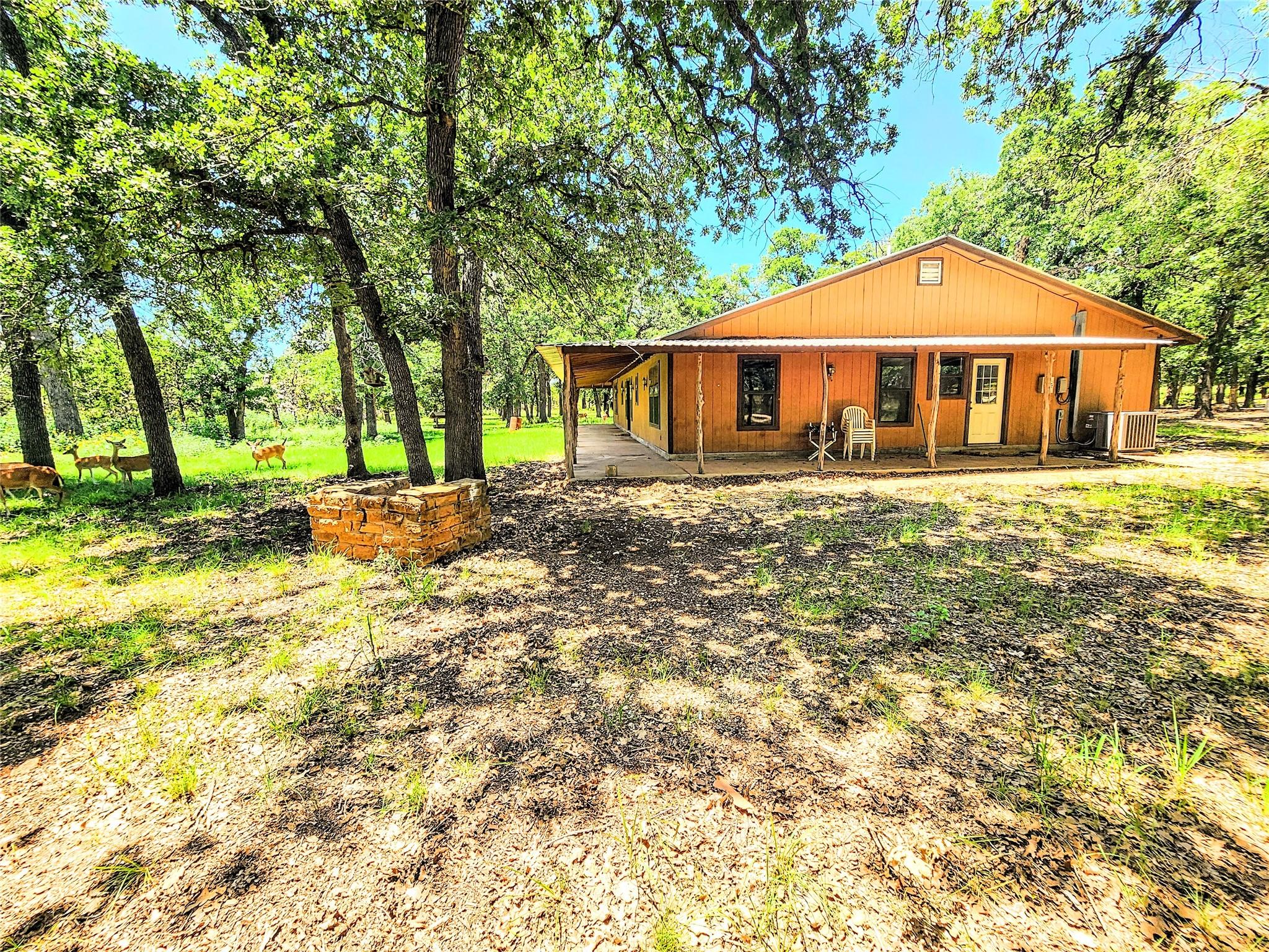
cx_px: 634
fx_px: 477
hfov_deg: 106.2
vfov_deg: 89.9
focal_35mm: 13
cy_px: 476
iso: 50
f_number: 2.2
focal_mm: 2.2
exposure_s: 1/476
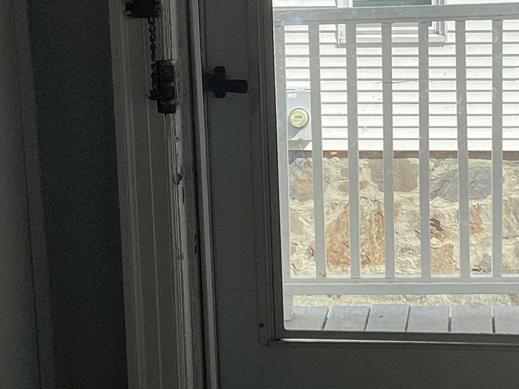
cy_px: 100
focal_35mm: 84
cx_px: 327
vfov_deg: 17.5
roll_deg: +0.7
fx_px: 1259
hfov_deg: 23.2
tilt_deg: -10.4
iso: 25
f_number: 2.4
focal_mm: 3.3
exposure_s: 1/791
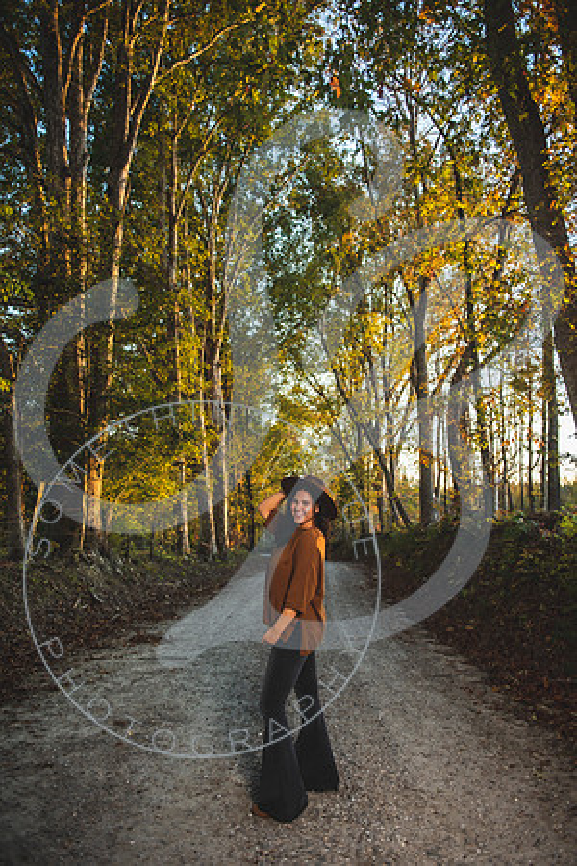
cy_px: 433
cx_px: 288
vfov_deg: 65.5
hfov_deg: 46.4
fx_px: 673
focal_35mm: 28
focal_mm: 28
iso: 200
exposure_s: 1/320
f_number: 2.8
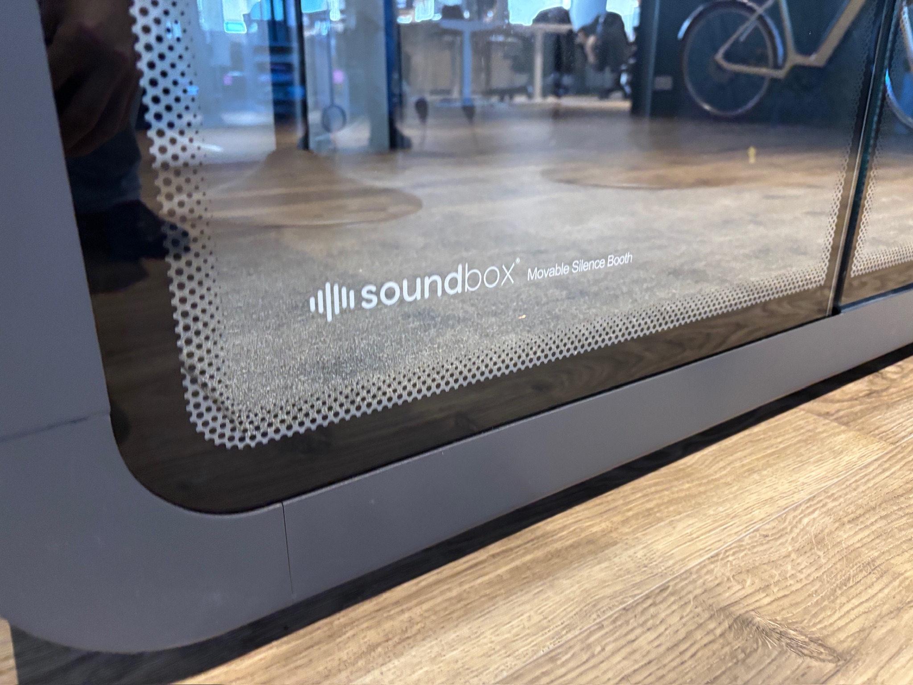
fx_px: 686
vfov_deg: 53.1
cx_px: 456
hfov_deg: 67.3
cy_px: 342
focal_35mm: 26
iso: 500
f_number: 1.6
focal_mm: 5.96
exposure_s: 1/50
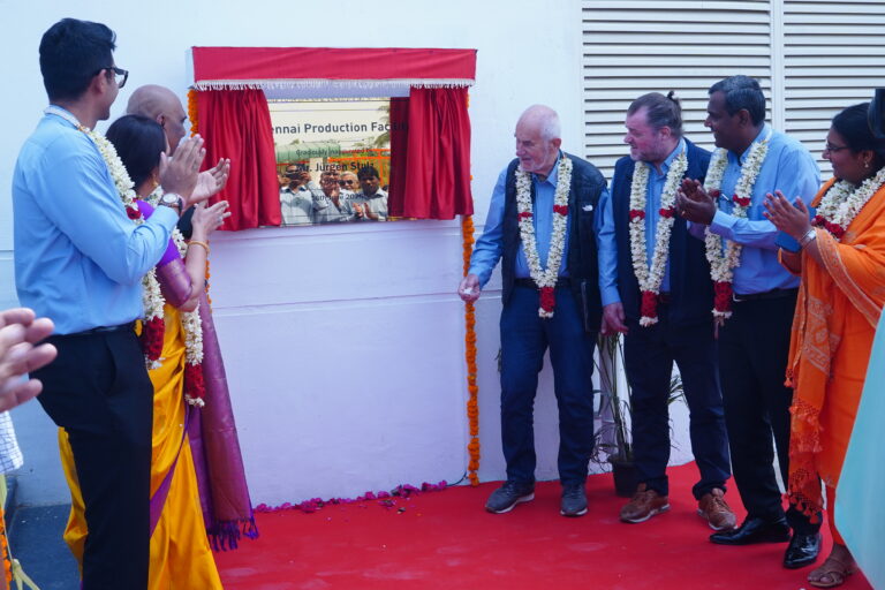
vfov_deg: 31.9
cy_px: 295
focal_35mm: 42
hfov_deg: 46.4
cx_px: 442
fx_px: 1032
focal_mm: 28
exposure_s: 1/200
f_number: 13
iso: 500
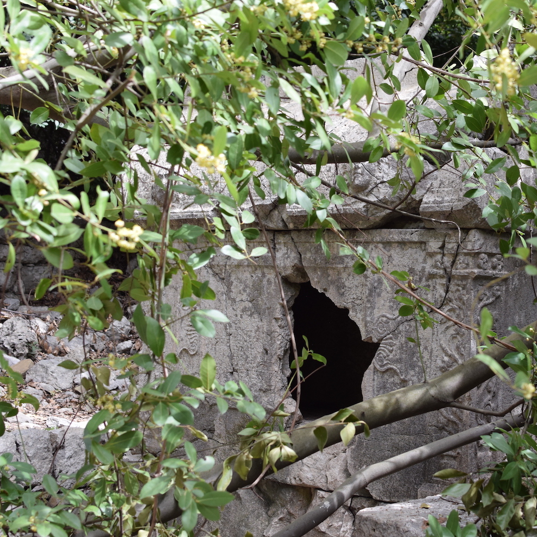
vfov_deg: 25.5
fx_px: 1187
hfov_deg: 25.4
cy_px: 269
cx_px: 333
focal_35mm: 68
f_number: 4.5
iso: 400
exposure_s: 1/400
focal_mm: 35
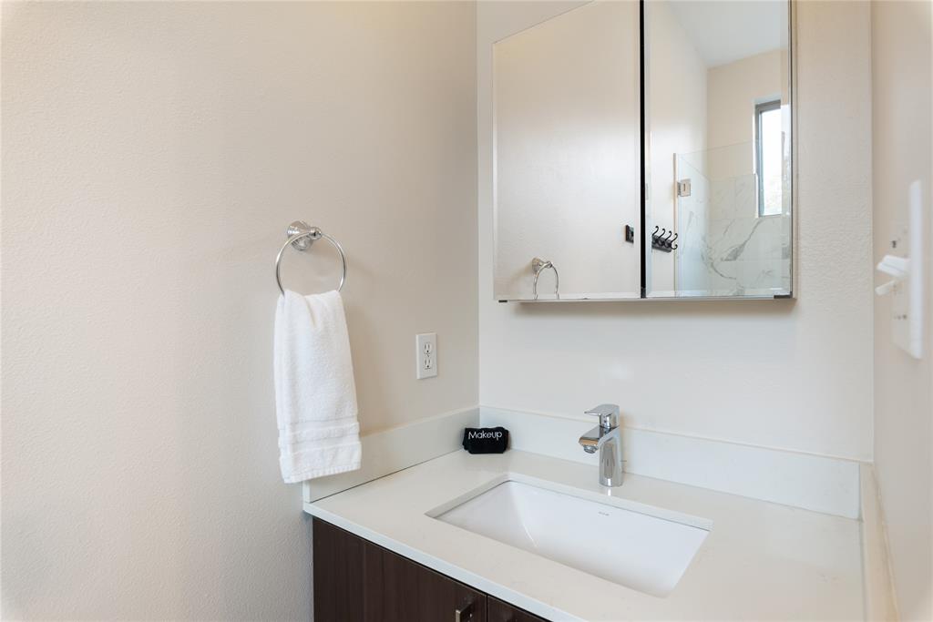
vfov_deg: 64.6
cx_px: 466
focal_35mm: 19
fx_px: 492
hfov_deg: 86.9
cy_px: 311
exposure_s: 1/4
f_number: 8
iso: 400
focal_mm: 19
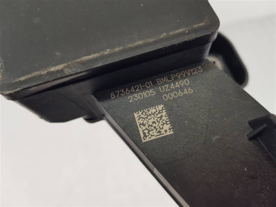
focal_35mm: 26
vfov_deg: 53.1
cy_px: 104
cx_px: 138
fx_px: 207
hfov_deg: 67.3
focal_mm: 4.2
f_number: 1.7
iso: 64
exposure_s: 1/100
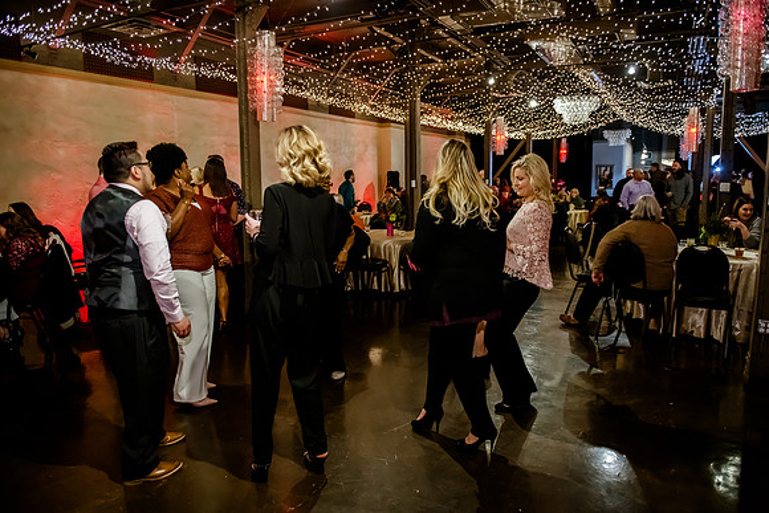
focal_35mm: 24
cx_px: 387
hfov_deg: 73.1
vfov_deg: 52.6
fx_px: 519
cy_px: 257
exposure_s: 1/250
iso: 5000
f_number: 2.8
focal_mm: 24
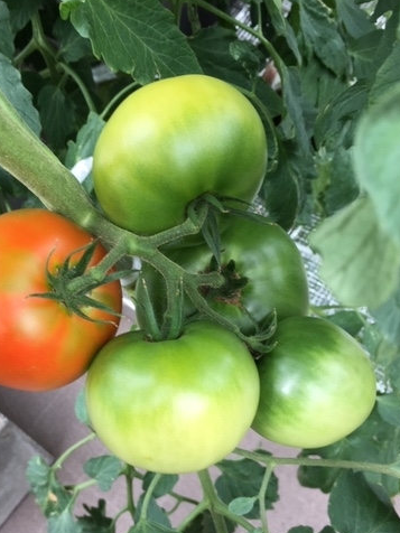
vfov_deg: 47.5
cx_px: 146
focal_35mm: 39
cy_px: 325
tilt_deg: -63.8
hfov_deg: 36.6
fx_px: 601
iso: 32
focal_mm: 4.15
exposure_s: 1/120
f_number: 2.2
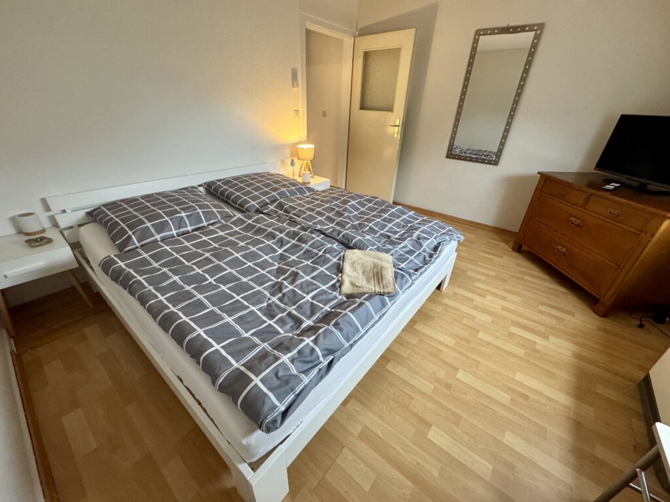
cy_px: 251
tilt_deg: -30.0
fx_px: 271
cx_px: 335
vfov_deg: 85.7
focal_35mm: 14
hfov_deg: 102.1
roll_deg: -1.7
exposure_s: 1/60
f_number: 2.2
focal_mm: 2.22
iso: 320
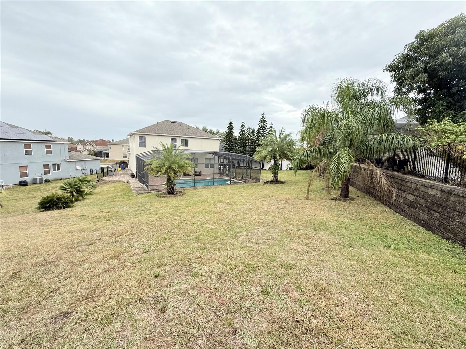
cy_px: 174
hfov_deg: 102.1
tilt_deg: -9.0
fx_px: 188
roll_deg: -2.1
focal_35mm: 14
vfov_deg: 85.7
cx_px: 233
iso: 50
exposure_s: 1/403
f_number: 2.2
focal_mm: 2.22
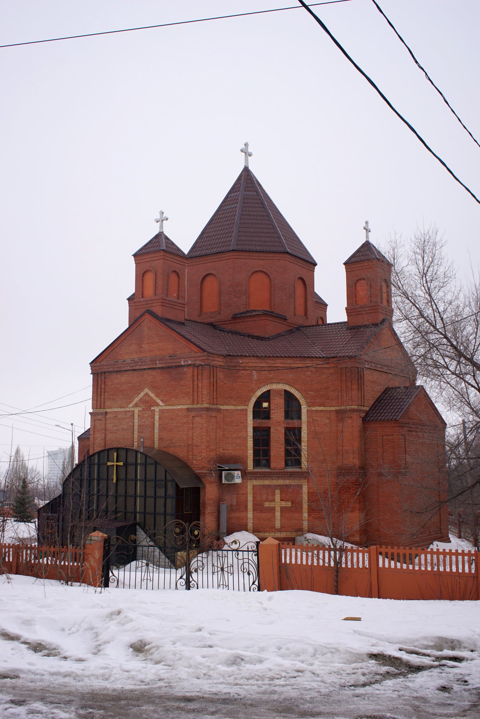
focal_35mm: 36
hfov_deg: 36.9
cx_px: 240
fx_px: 720
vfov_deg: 53.1
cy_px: 360
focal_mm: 36
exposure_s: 1/80
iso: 400
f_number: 13
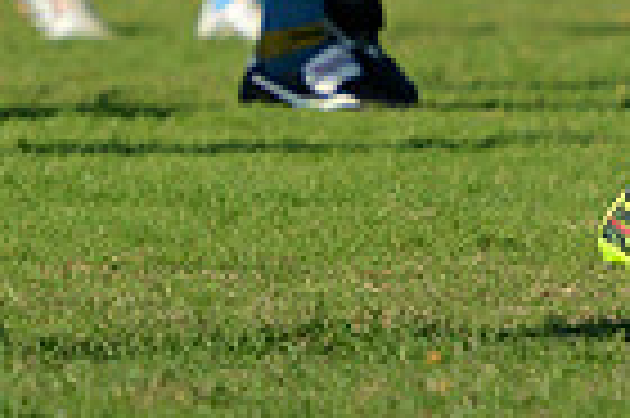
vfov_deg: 1.4
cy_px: -348
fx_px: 16693
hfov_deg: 2.2
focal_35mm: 955
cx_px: 441
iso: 400
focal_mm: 230
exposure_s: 1/1600
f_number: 4
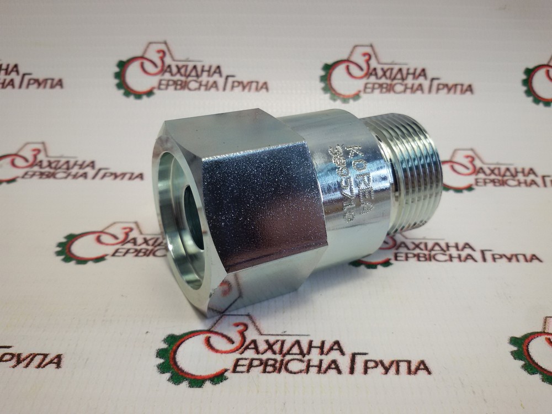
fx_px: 494
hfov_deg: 58.4
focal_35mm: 31
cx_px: 276
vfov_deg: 45.4
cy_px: 207
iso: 50
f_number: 2.4
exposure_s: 1/100
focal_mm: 2.93
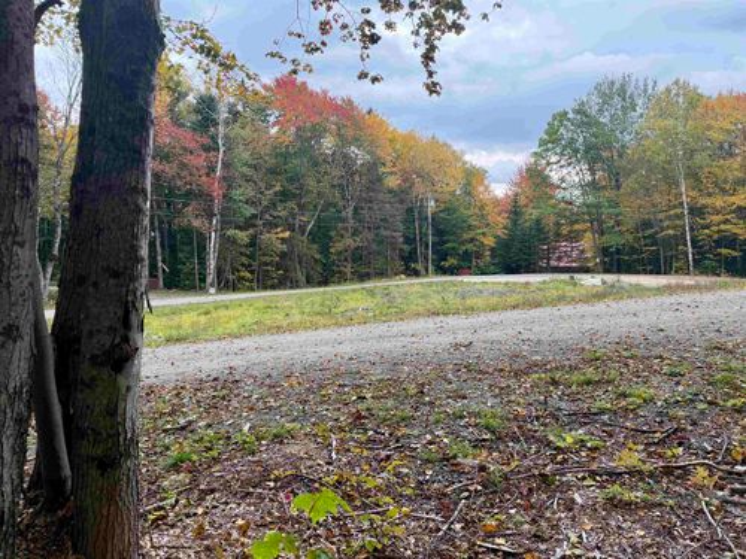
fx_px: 517
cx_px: 373
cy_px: 280
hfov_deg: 71.6
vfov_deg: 56.8
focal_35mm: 24
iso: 100
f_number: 1.78
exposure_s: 1/689
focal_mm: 6.76
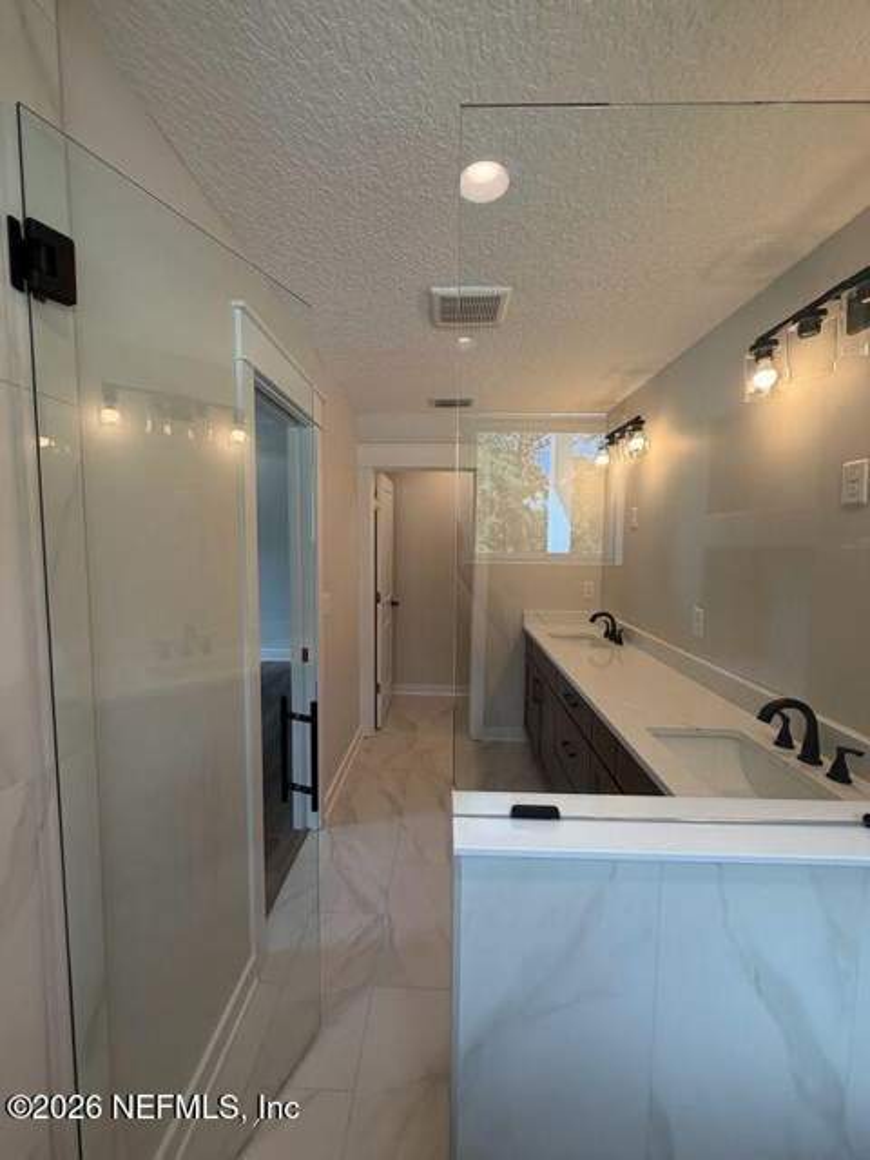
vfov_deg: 102.1
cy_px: 580
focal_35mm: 14
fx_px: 469
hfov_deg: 85.7
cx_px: 435
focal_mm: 2.22
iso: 100
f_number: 2.2
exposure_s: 1/120
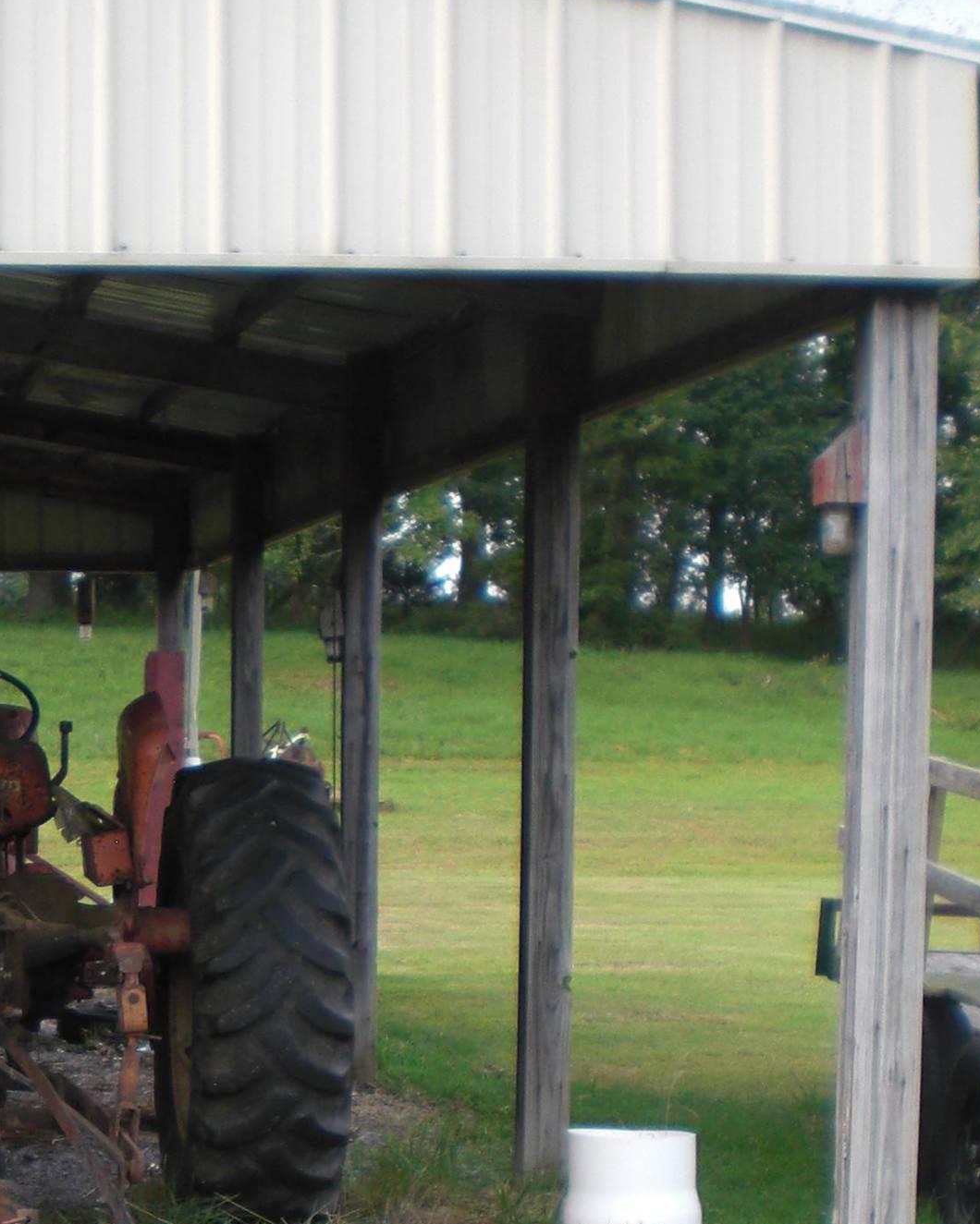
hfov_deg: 17.3
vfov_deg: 21.8
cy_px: 1046
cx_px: -60
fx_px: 3118
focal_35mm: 86
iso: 64
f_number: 3.1
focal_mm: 6.3
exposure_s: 1/200
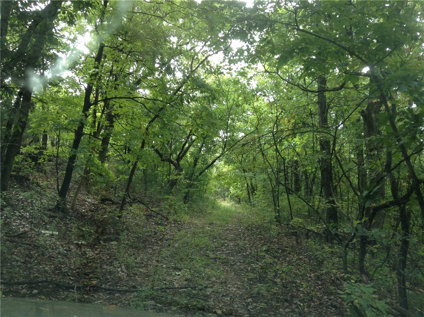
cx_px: 212
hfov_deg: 55.4
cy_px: 158
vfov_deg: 42.8
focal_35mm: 33
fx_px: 404
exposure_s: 1/60
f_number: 2.4
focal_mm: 3.3
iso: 32
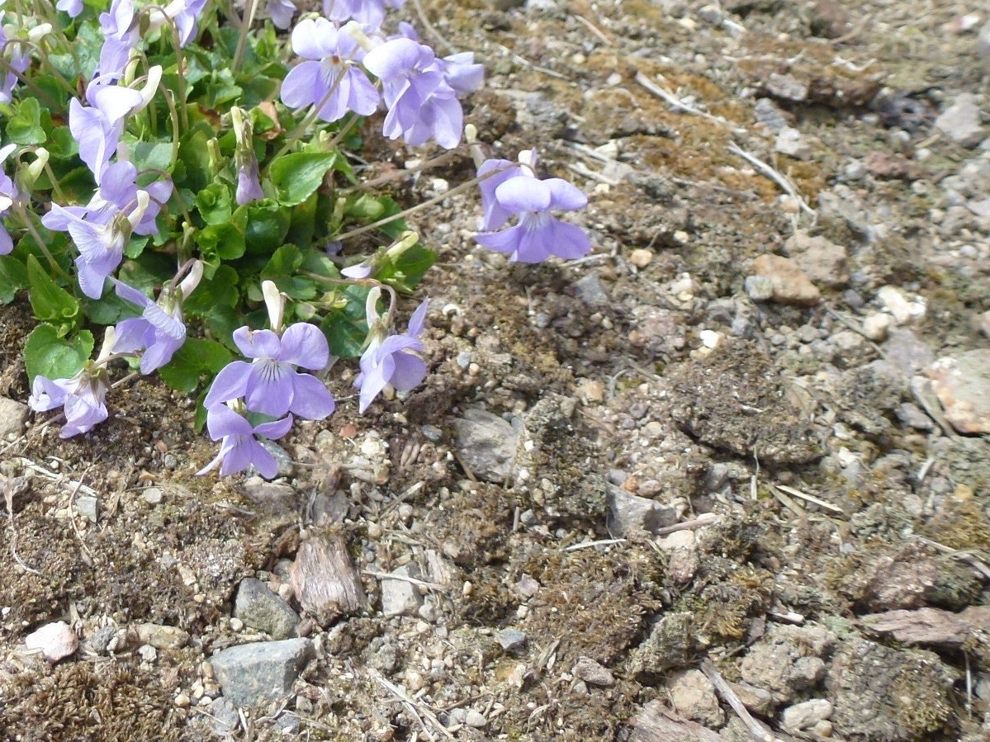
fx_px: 1172
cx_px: 196
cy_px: 331
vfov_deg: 35.1
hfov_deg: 43.6
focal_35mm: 41
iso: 100
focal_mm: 4.3
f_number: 3.3
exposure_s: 1/400
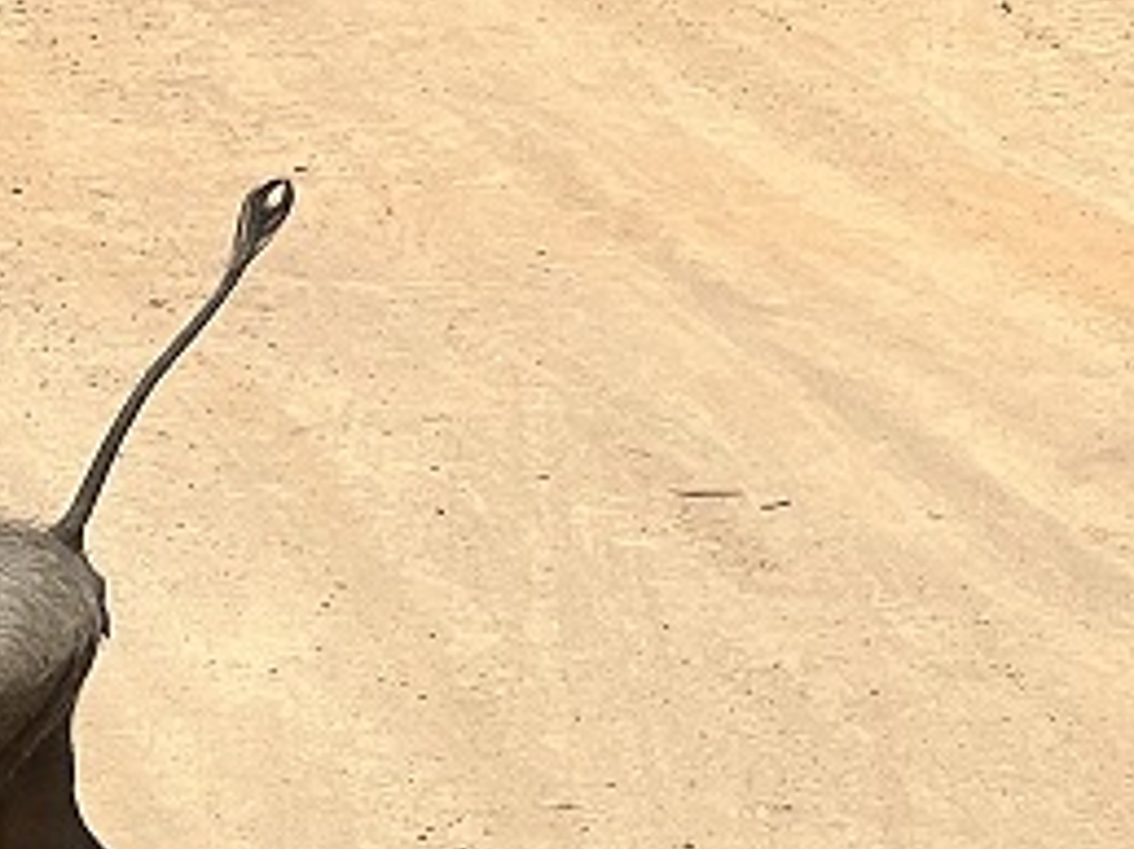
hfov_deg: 6.5
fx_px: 10015
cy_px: 1179
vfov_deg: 4.8
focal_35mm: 306
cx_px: 26
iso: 32
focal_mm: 9
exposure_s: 1/1248
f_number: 2.8
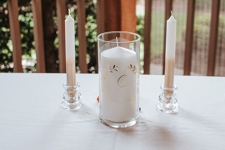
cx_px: 120
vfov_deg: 23.5
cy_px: 75
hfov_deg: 34.7
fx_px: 360
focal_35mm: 58
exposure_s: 1/200
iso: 800
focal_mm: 35
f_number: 4.5
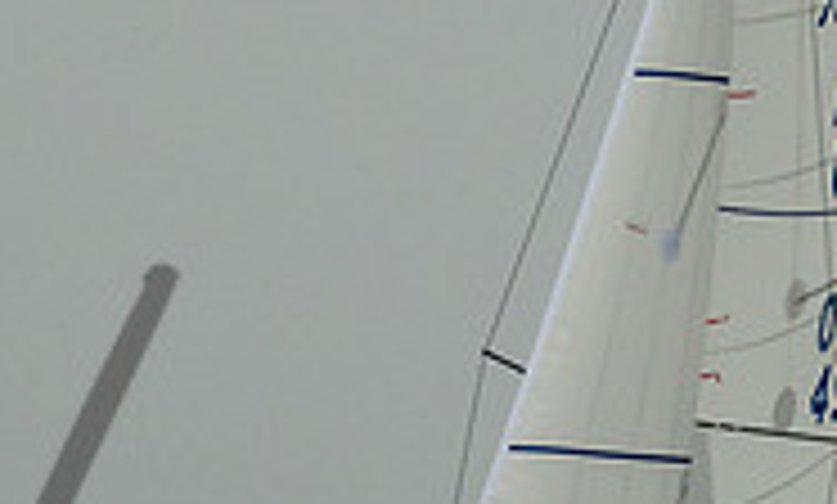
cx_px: 701
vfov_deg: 1.3
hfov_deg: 2.1
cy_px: 341
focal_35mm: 1019
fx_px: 23009
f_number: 9
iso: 800
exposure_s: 1/3200
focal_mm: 200
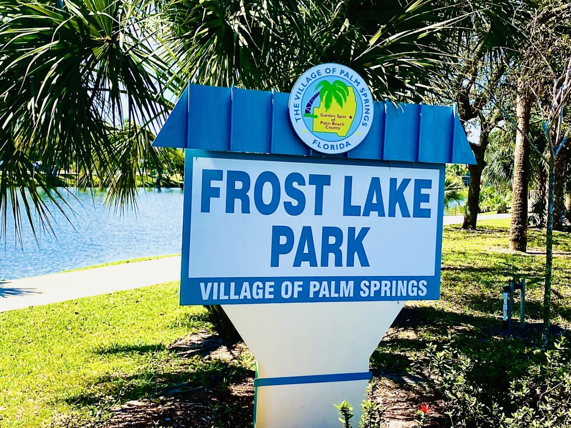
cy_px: 207
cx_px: 329
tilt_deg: -1.7
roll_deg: -1.0
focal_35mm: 40
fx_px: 660
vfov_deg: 36.0
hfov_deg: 46.7
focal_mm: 4.25
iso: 32
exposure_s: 1/1072
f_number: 1.8
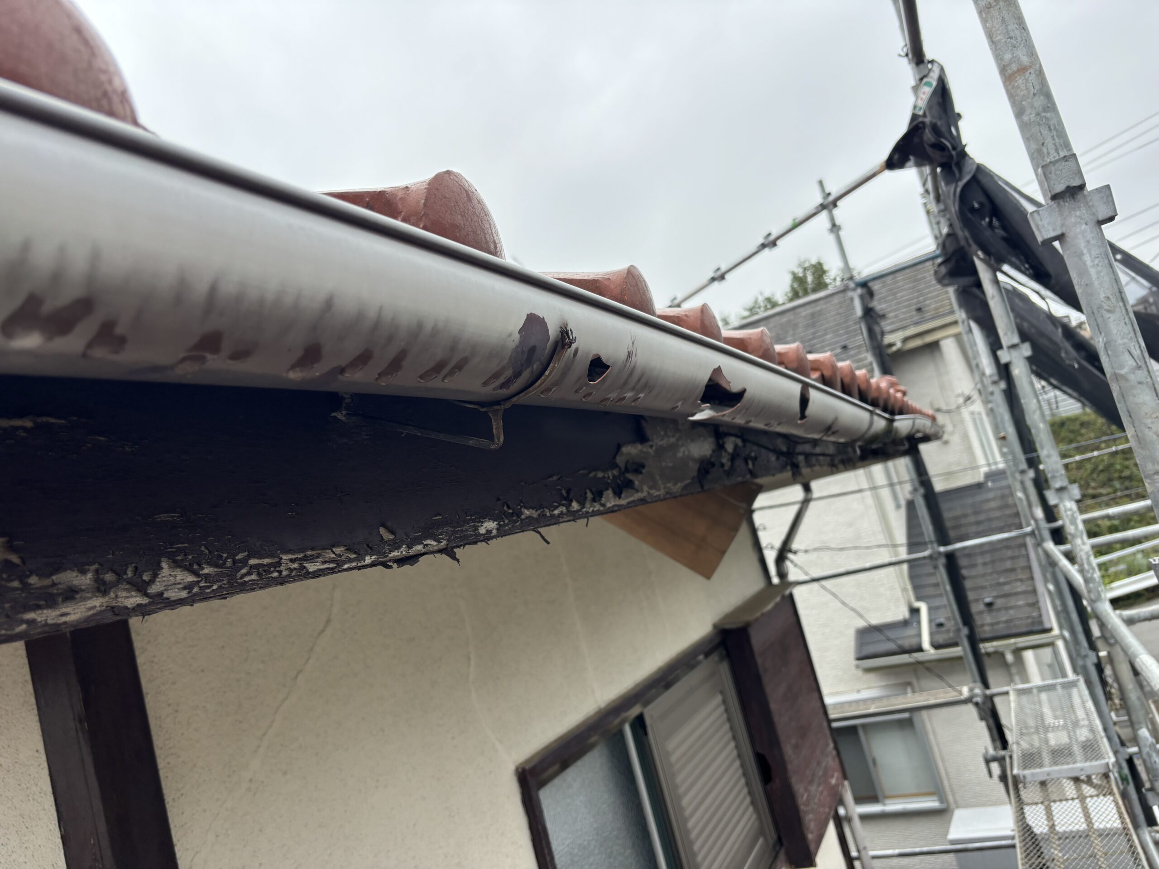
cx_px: 580
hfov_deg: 67.3
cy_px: 434
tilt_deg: +10.3
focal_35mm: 26
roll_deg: +15.1
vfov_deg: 53.1
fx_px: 871
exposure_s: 1/581
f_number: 1.6
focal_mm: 5.96
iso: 50
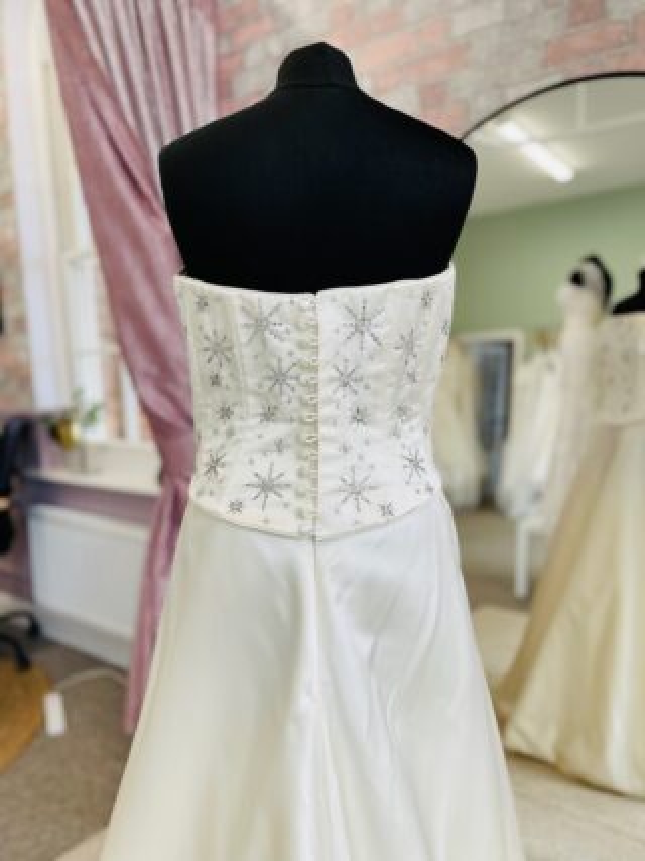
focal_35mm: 26
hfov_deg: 53.0
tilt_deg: -6.8
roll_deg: +2.7
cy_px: 430
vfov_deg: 67.3
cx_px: 322
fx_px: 646
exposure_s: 1/121
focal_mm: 5.1
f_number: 1.6
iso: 40
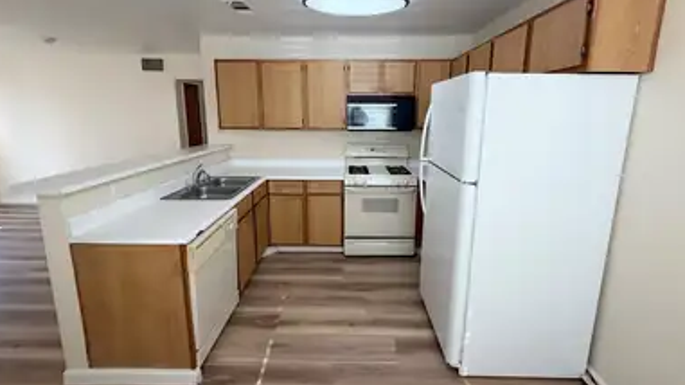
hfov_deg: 99.4
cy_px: 162
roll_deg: -0.4
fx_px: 291
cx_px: 347
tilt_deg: -10.0
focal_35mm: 16
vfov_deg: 66.6
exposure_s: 1/121
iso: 64
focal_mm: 2.22
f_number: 2.2
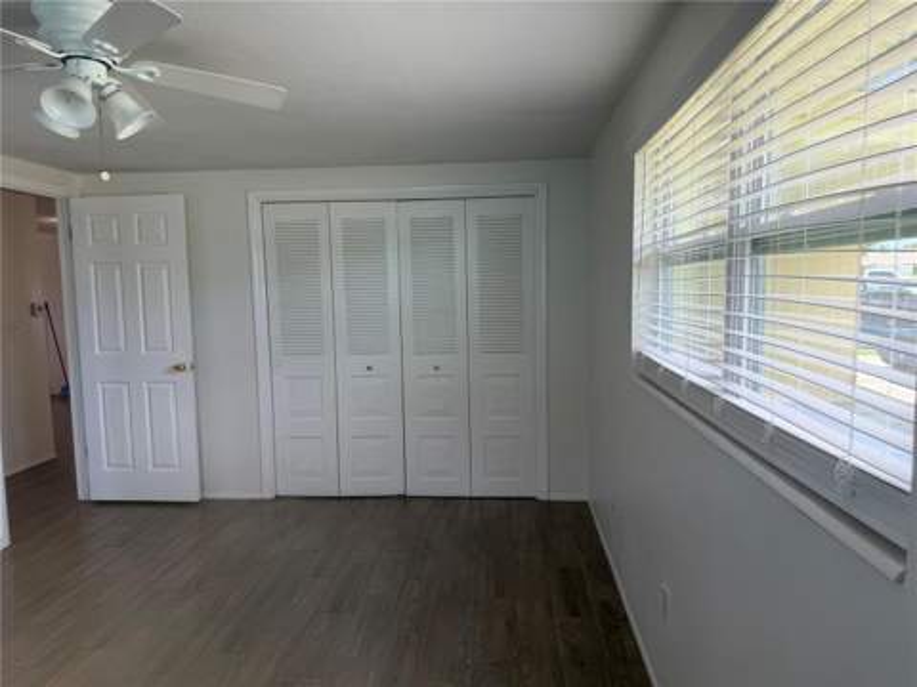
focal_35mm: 24
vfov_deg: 56.8
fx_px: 636
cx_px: 458
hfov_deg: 71.6
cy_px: 344
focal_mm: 6.76
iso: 80
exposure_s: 1/141
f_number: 1.78
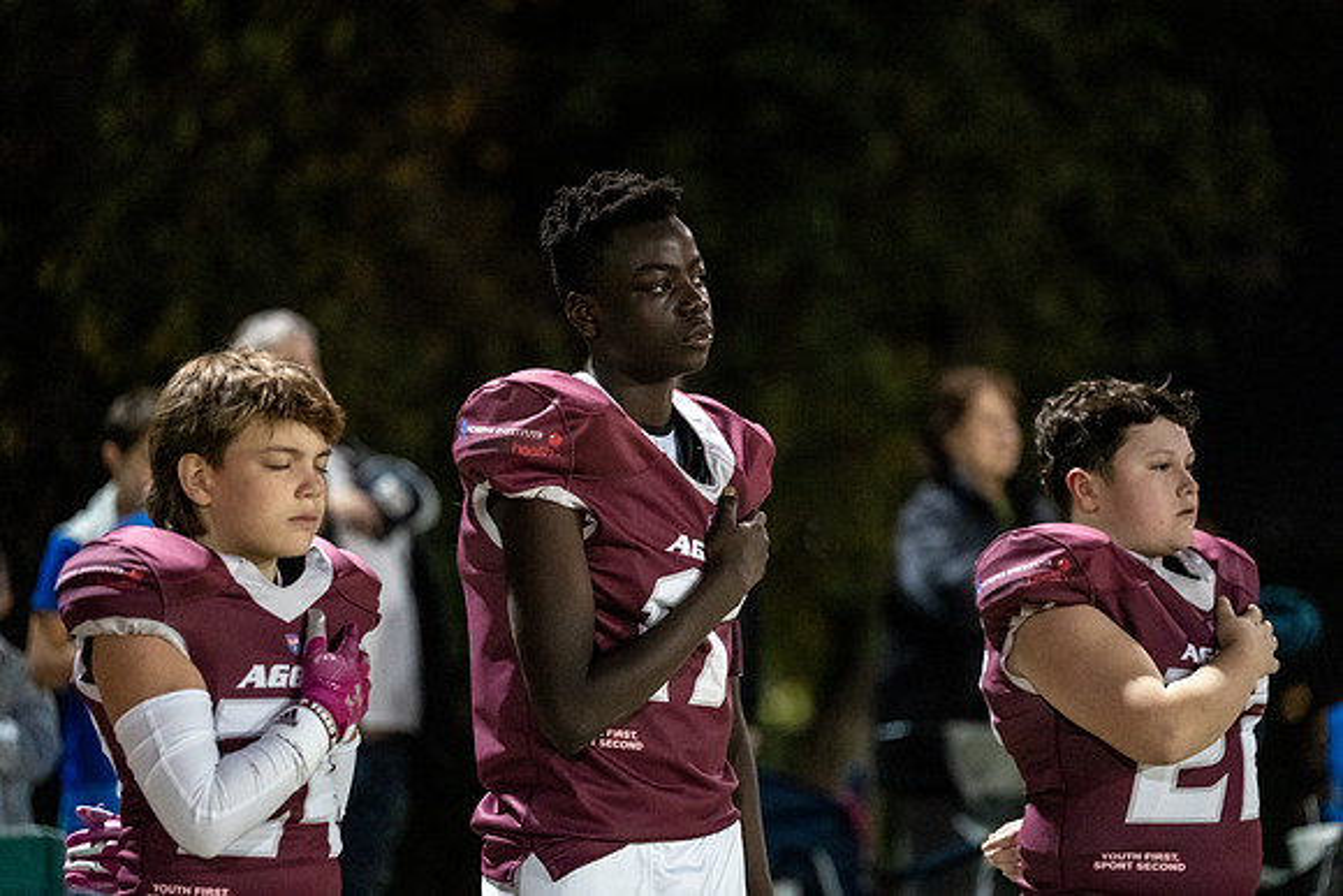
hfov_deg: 12.9
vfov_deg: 8.6
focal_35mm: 159
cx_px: 672
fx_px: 5933
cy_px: 448
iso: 8000
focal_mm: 159
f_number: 2.8
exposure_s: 1/320
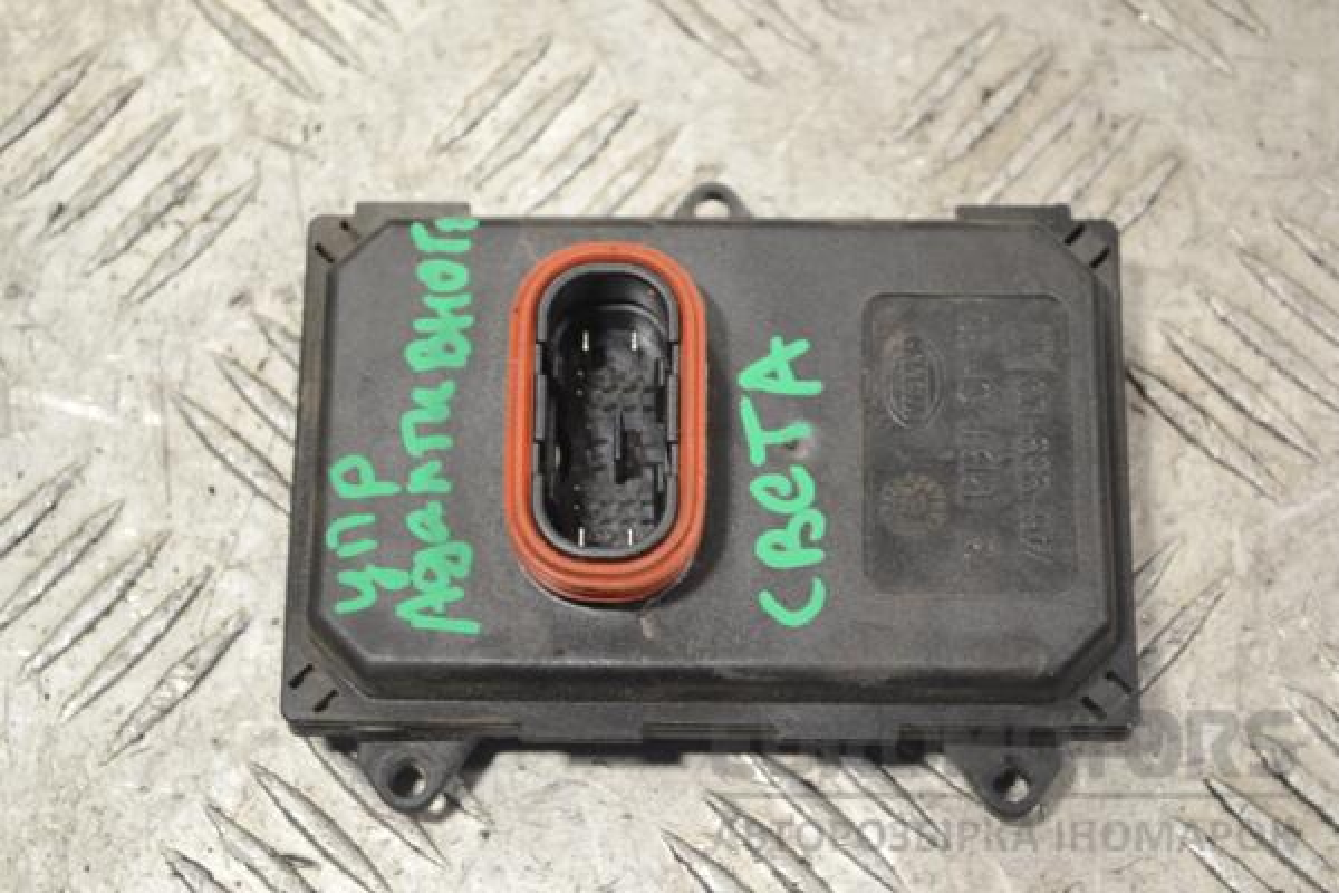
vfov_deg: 17.5
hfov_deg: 26.0
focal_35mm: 78
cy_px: 446
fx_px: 2901
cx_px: 670
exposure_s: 1/30
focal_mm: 52
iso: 250
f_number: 5.6
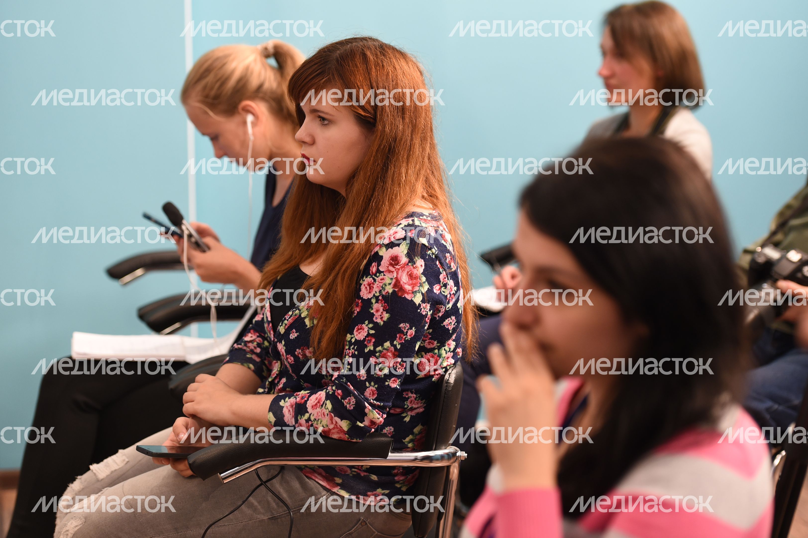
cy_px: 269
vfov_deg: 13.9
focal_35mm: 98
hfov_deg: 20.8
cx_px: 404
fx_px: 2198
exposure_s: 1/80
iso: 1250
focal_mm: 98
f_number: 3.5
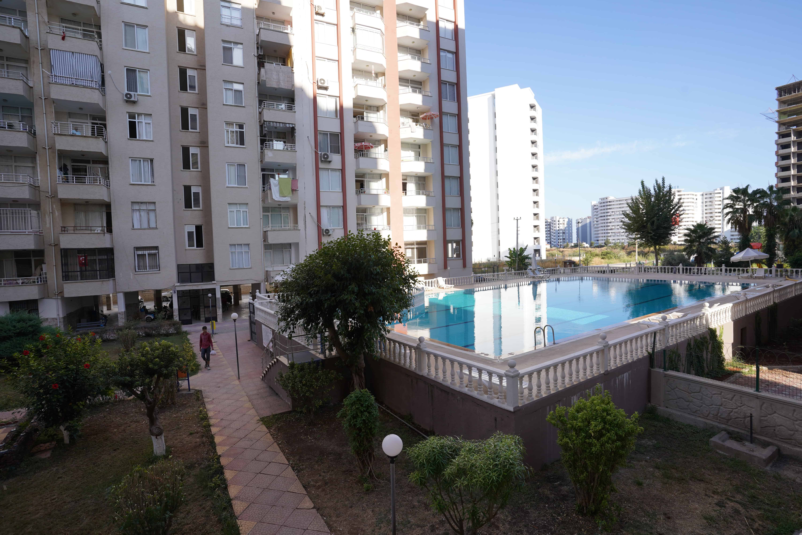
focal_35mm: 17
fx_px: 379
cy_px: 268
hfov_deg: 93.3
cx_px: 401
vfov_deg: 70.4
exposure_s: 1/160
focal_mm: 17
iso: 100
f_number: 6.3
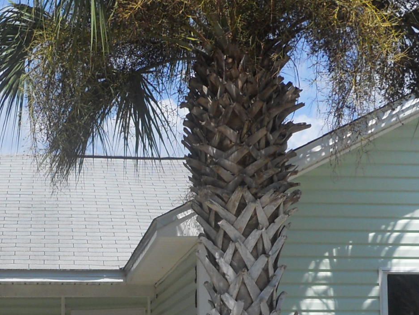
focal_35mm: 90
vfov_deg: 16.3
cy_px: 269
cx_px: 141
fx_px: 1090
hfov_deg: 21.7
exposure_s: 1/320
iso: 80
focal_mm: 5
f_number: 5.4
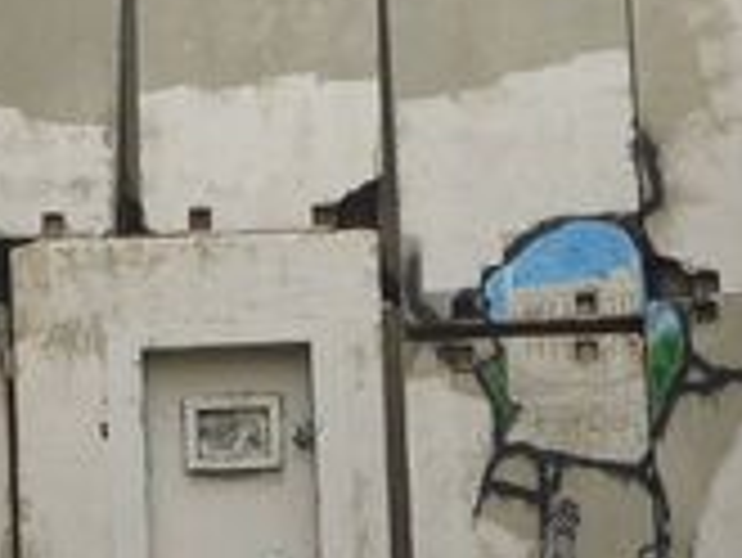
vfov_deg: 6.3
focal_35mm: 237
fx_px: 5084
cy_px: 342
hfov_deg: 8.3
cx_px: 184
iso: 80
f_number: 4
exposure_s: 1/200
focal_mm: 8.4
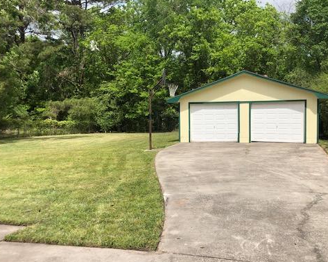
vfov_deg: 40.1
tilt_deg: -3.8
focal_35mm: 37
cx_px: 201
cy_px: 132
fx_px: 359
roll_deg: +1.2
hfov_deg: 48.7
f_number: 1.8
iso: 20
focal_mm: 3.99
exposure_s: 1/2088
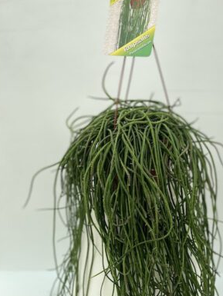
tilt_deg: -17.5
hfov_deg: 39.5
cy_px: 186
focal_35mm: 36
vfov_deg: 50.8
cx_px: 137
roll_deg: -0.4
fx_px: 309
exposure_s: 1/602
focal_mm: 4.2
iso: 50
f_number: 1.6
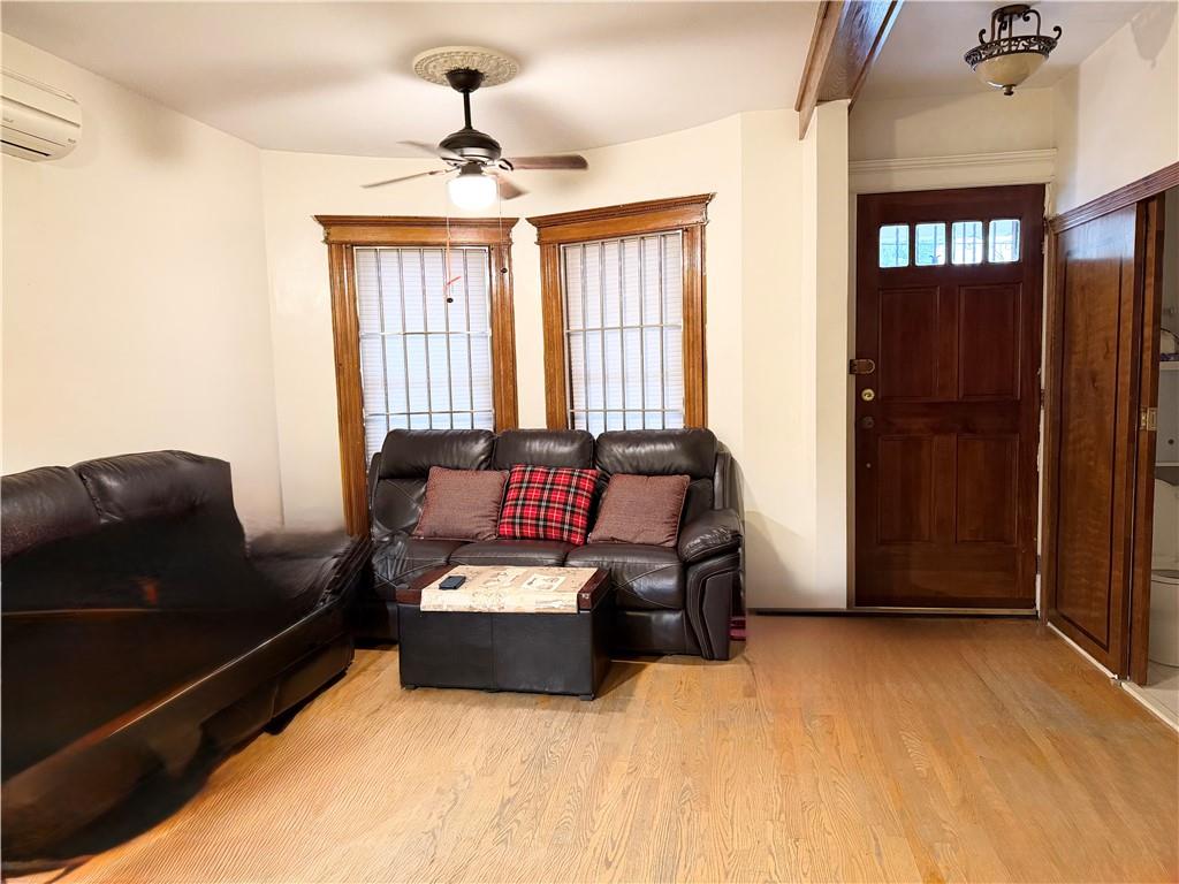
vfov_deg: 56.8
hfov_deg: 71.6
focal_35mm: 24
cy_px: 442
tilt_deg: -5.5
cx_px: 590
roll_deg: +1.9
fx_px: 817
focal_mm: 6.76
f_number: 1.78
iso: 400
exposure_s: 1/60
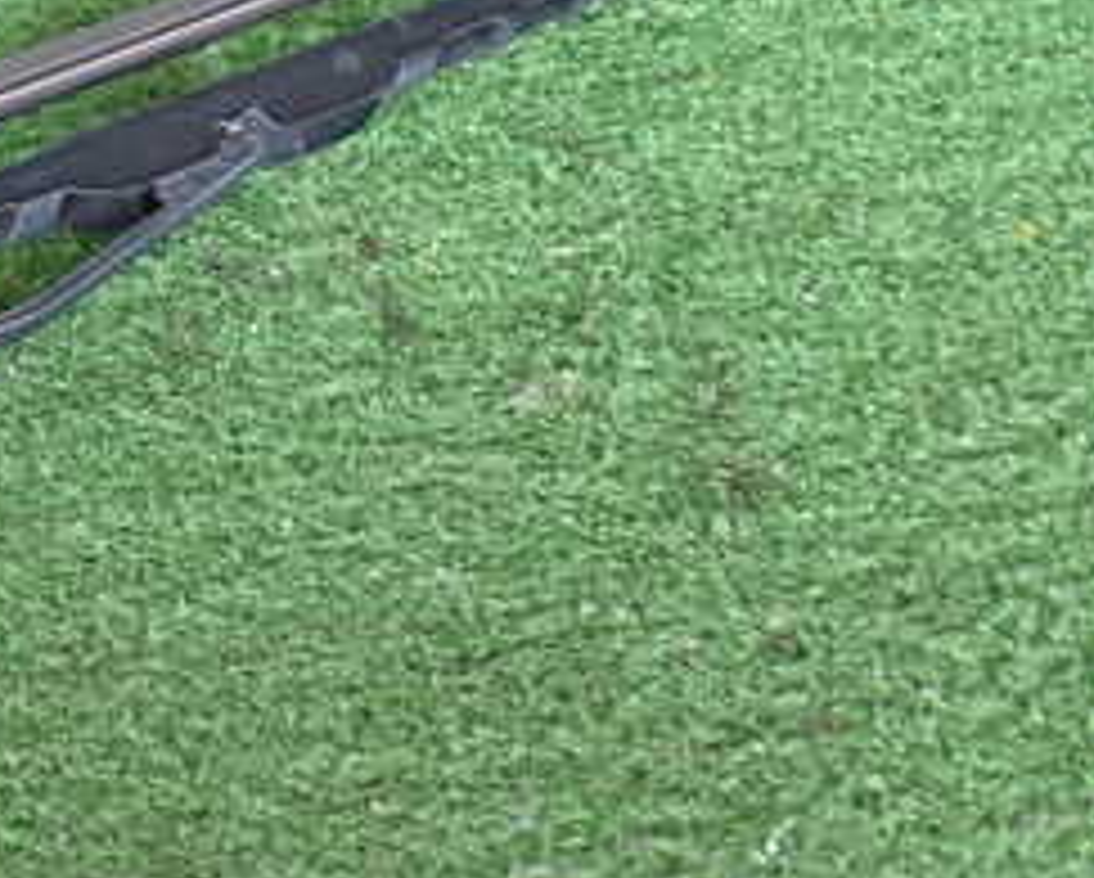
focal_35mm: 77
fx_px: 2496
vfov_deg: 19.9
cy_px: 315
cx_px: -230
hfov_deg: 22.7
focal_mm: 5.79
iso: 200
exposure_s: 1/40
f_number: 2.4
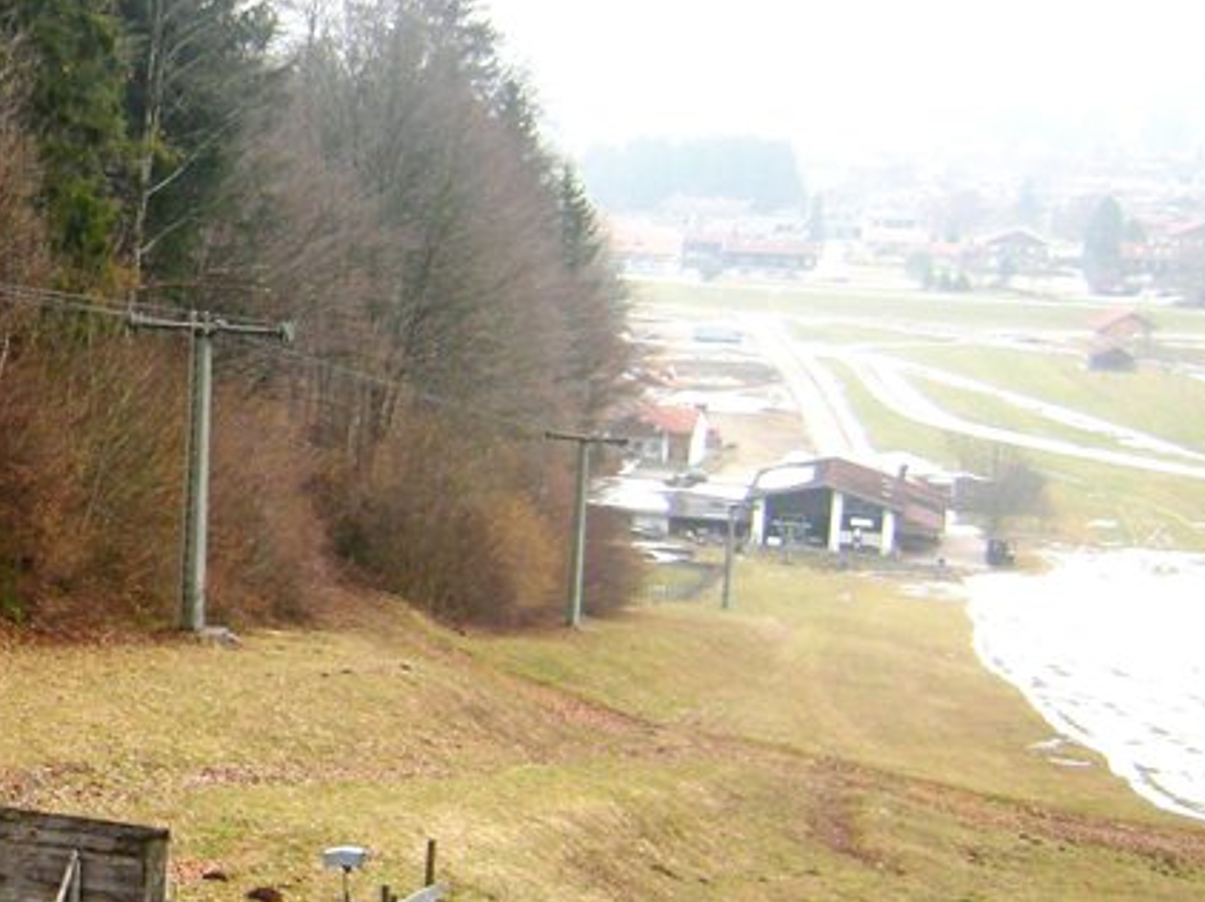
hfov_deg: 26.1
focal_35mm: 68
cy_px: 425
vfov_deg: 21.6
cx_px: -168
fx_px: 2366
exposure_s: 1/112
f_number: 2.8
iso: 64
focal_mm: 4.7
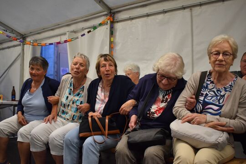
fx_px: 246
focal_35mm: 36
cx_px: 123
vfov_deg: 36.9
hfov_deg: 53.1
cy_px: 82
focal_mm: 24
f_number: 4
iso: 900
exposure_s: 1/60
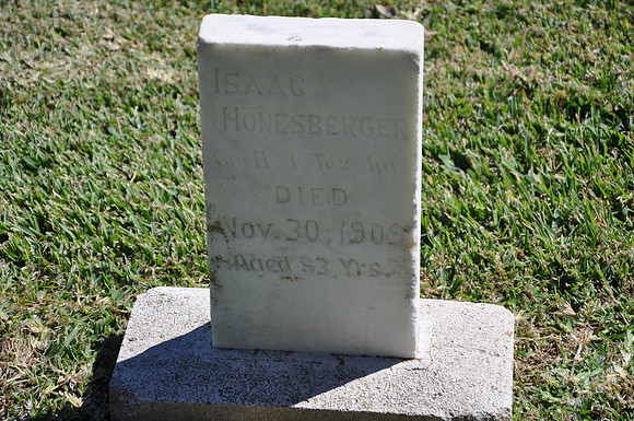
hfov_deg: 15.2
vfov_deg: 10.1
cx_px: 317
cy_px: 210
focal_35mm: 135
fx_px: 2374
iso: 200
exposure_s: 1/200
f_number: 7.1
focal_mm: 90
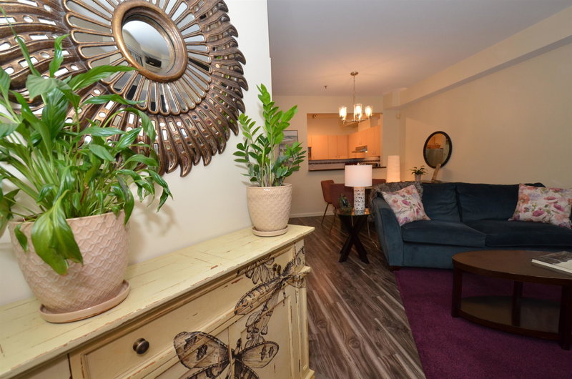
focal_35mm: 15
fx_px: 238
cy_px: 190
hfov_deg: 100.5
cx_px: 286
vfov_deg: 77.1
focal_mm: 10
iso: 800
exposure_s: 1/60
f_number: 7.1
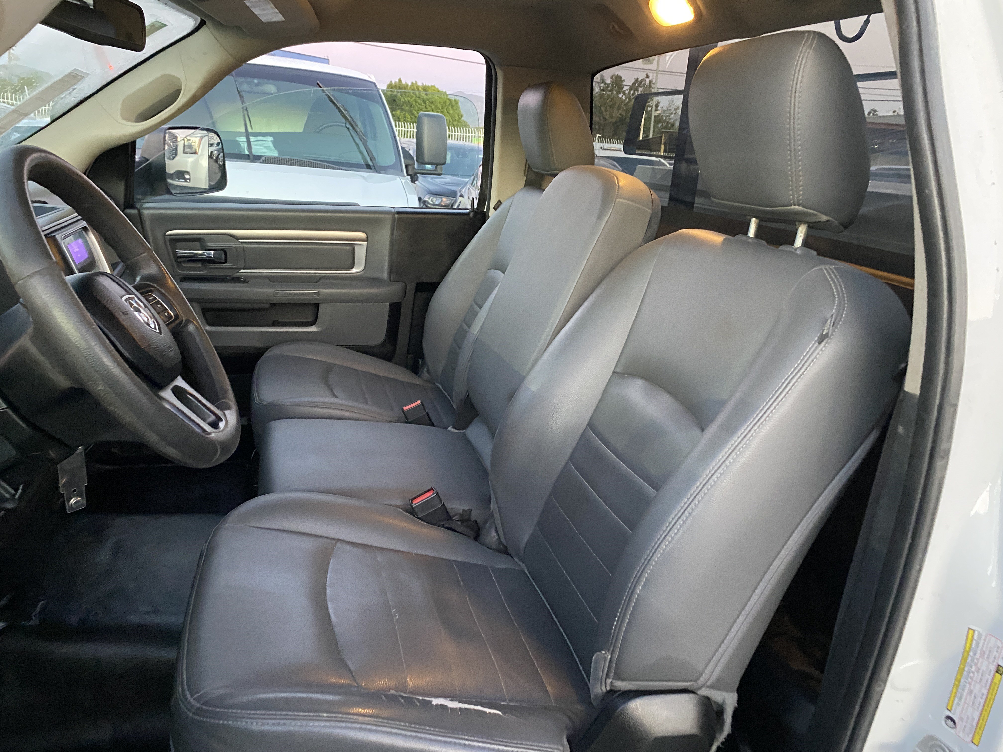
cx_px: 502
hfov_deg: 67.3
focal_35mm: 26
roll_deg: -1.2
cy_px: 376
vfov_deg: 53.1
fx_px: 753
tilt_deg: -16.8
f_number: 1.8
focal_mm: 4.25
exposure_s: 1/30
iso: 640
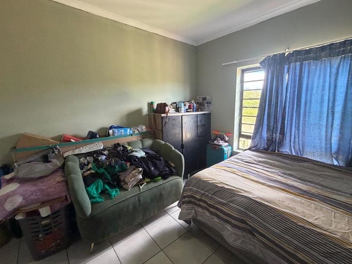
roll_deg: +2.4
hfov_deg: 94.5
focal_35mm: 16
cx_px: 182
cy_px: 131
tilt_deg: -8.9
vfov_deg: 78.1
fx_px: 163
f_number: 2.2
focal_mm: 2.22
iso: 320
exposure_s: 1/50
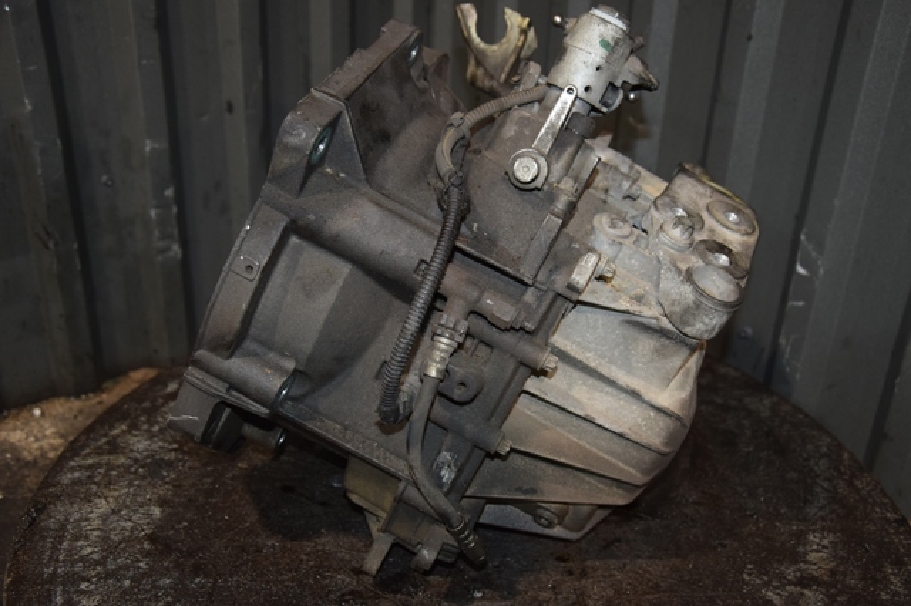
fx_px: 948
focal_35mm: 38
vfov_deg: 35.5
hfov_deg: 51.3
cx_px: 456
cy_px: 303
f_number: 5
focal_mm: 25
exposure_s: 1/60
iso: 800
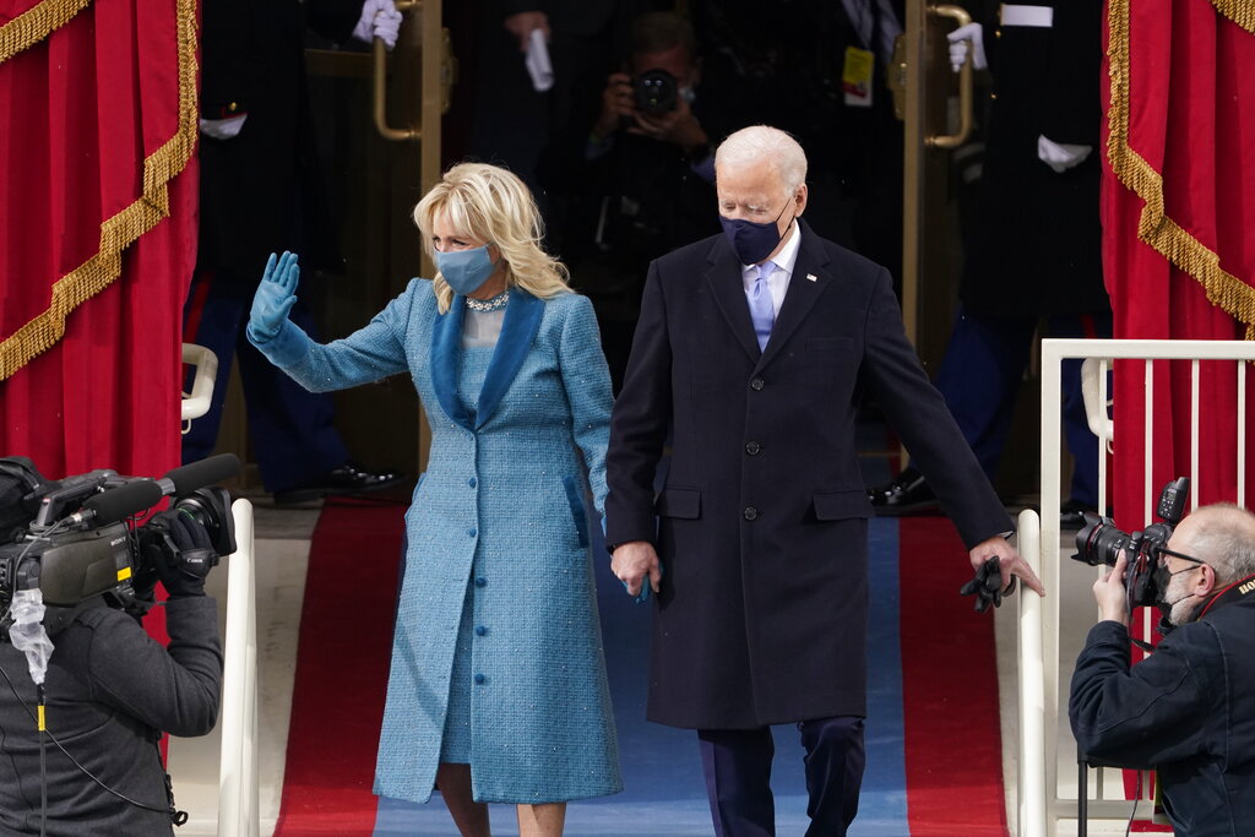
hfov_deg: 3.0
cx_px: 628
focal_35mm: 685
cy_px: 418
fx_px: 23882
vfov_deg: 2.0
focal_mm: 685
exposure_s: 1/640
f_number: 9
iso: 2500
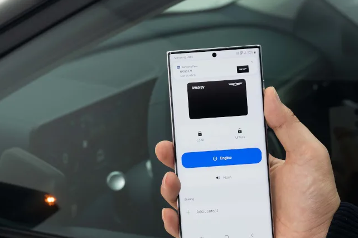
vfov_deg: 13.8
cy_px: 134
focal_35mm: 99
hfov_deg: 20.6
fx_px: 984
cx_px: 153
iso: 400
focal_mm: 53
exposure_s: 1/60
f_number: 8
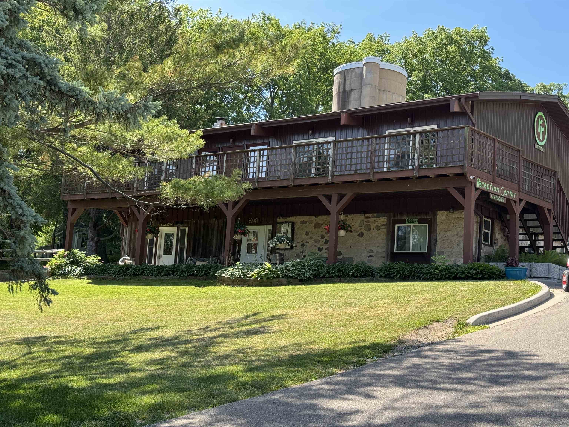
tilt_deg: +7.7
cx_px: 284
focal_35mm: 48
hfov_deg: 39.7
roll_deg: -4.2
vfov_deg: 30.3
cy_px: 214
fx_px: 789
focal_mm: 6.76
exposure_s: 1/1011
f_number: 1.78
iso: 64
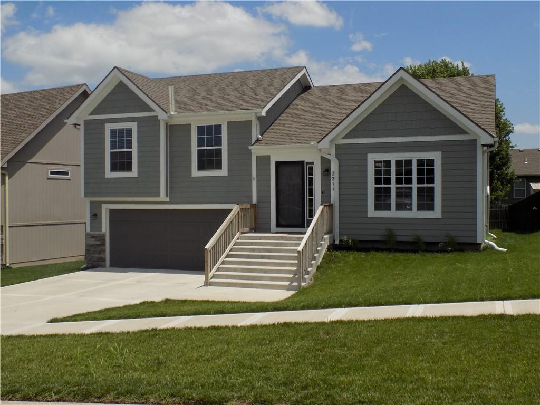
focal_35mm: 37
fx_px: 577
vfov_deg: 38.7
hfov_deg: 50.1
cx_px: 270
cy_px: 202
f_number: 3.5
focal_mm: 6.6
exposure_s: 1/1500
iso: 80
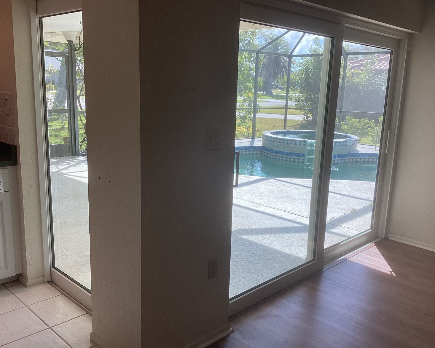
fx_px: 425
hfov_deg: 54.2
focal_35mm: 33
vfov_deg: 44.6
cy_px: 176
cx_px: 227
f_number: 2.4
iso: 25
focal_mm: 3.3
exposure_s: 1/120
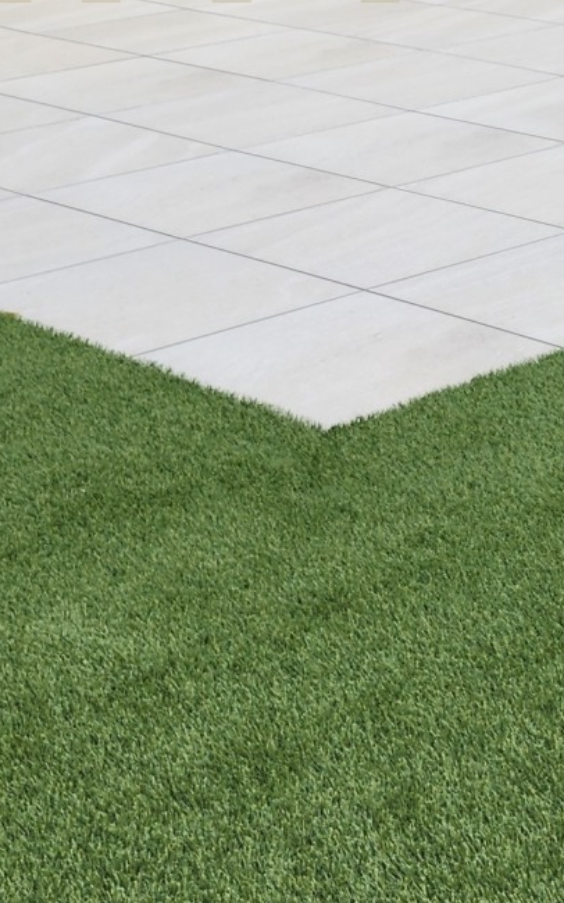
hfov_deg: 13.4
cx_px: 572
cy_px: -97
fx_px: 2362
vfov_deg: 20.6
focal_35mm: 96
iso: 12
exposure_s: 1/794
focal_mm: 6.4
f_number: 1.8
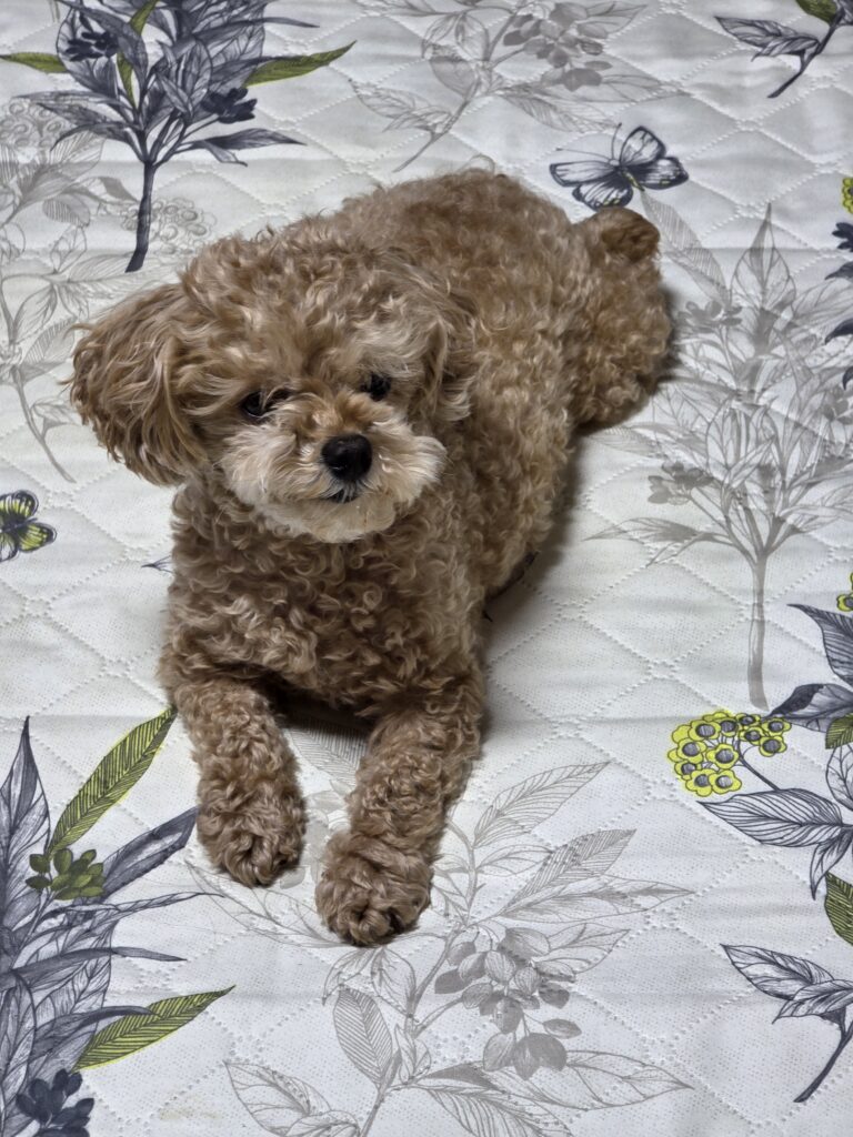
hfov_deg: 12.9
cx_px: 426
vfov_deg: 17.1
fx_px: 3778
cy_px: 568
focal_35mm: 115
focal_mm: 18.6
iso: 200
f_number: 3.4
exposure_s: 1/30
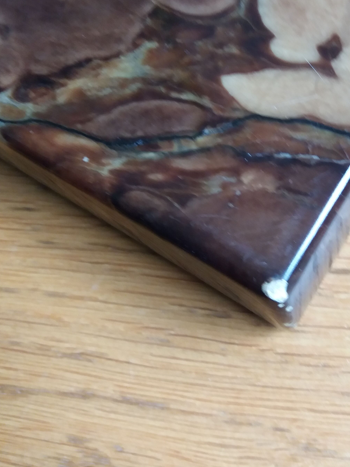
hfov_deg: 33.1
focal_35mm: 43
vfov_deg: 43.3
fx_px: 580
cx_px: 253
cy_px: 160
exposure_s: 1/25
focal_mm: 3.7
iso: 160
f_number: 1.9
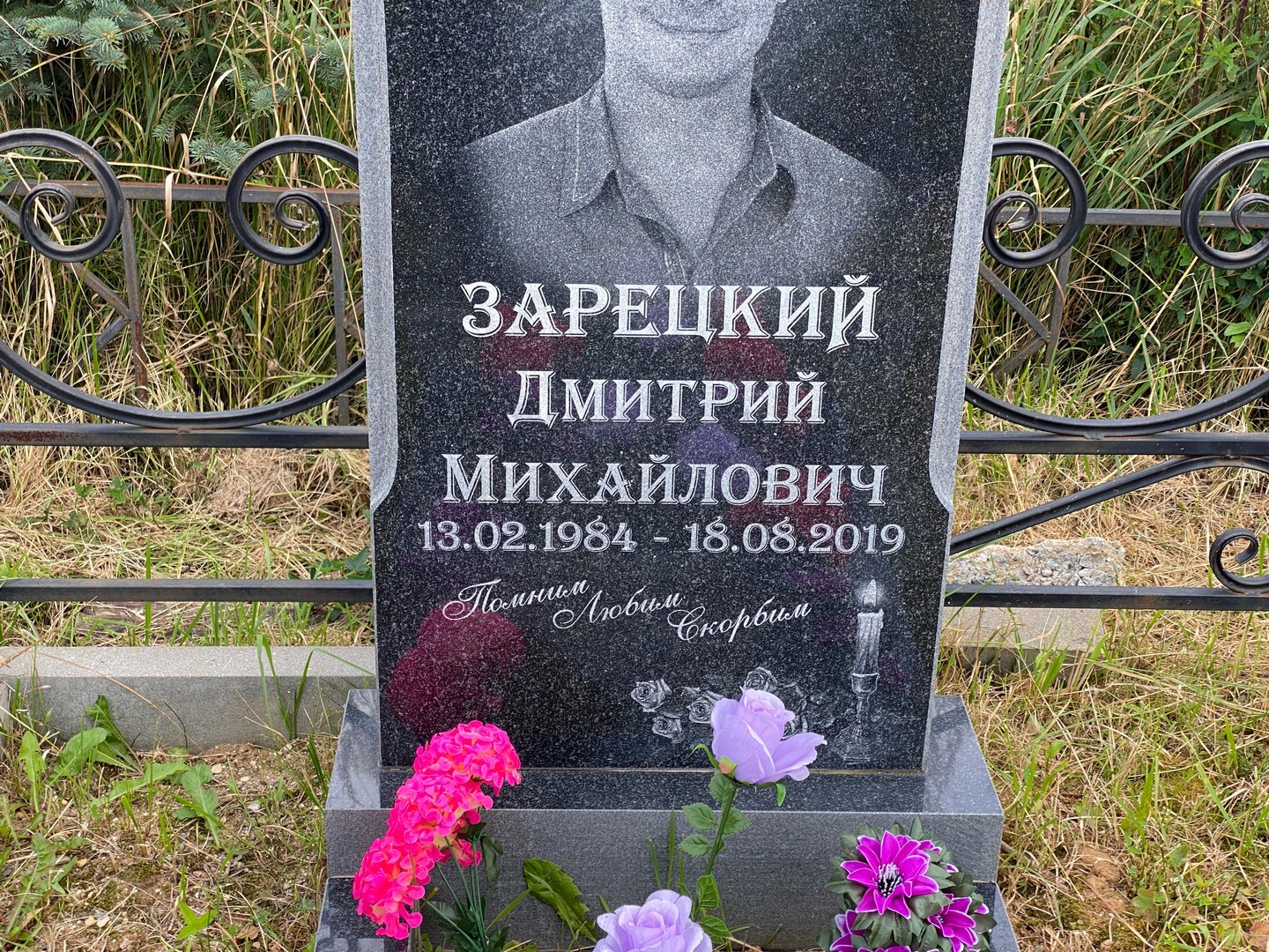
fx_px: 1906
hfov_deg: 36.8
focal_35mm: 52
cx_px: 634
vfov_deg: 28.0
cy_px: 476
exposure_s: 1/158
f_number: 2
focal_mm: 6
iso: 20
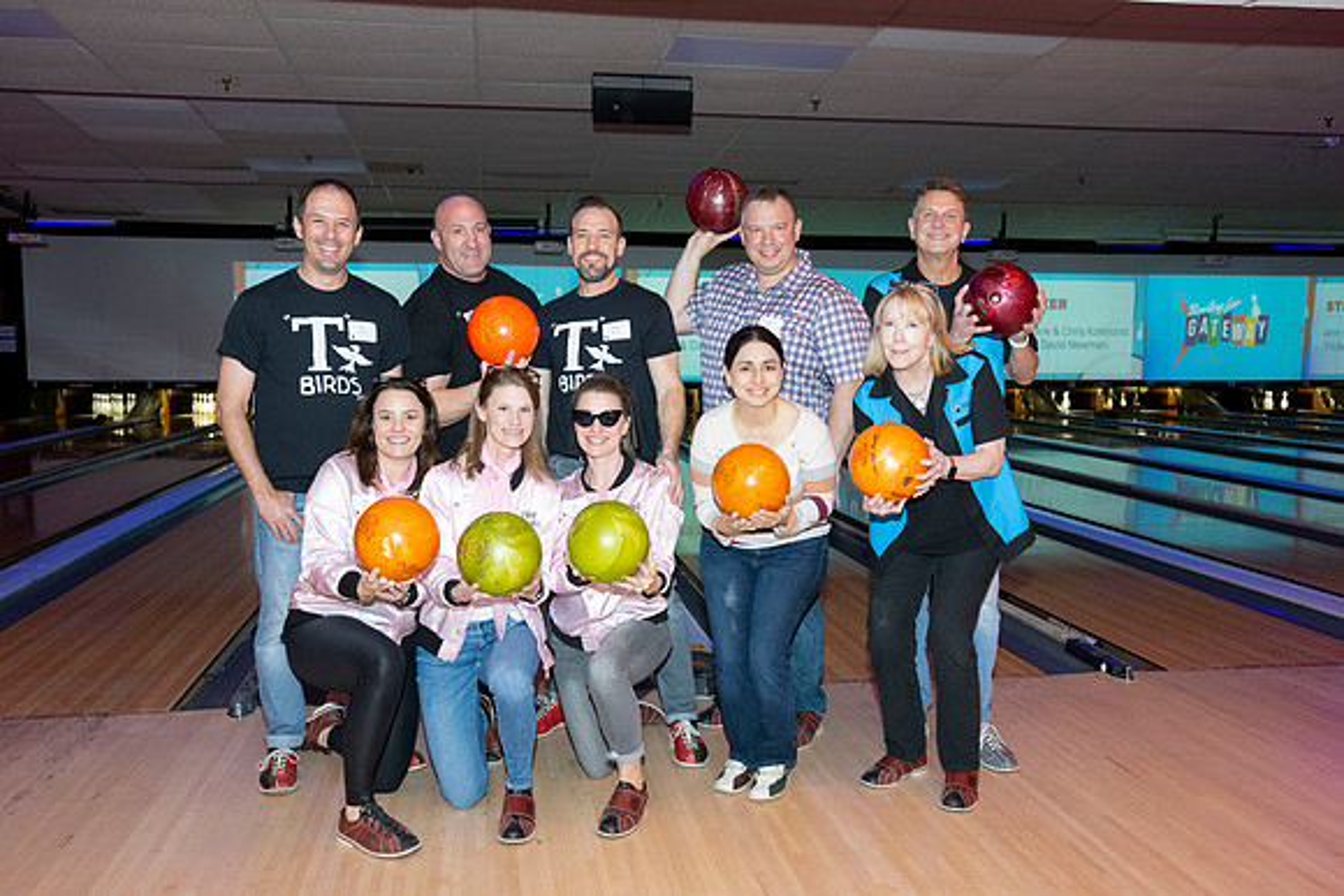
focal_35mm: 30
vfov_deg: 43.0
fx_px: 1139
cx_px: 672
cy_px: 448
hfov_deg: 61.1
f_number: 5.6
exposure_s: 1/60
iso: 1600
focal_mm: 30.5
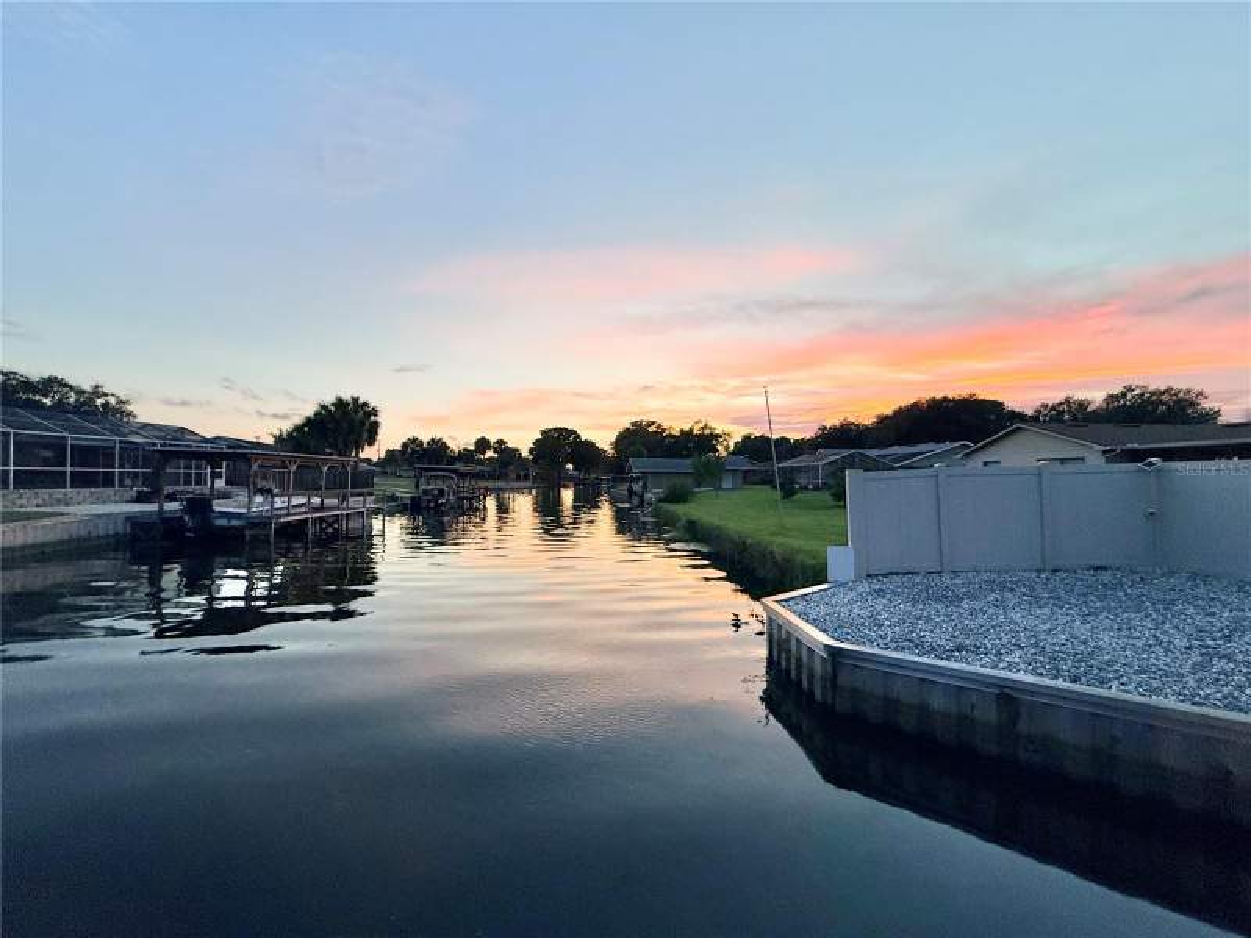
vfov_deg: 85.7
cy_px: 469
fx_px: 506
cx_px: 626
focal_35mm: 14
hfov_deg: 102.1
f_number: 2.2
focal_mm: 2.22
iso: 200
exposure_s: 1/99
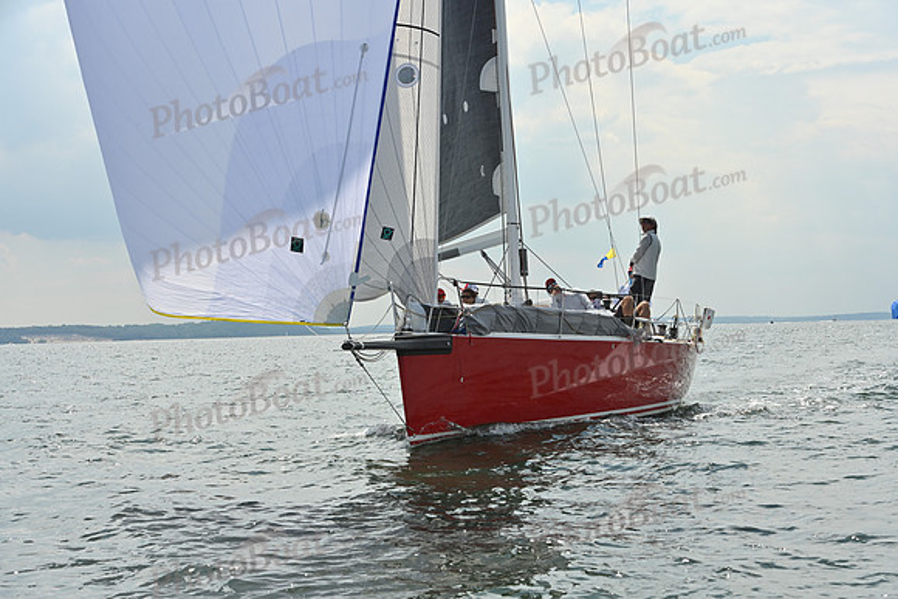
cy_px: 300
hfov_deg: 28.8
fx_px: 1746
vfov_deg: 19.5
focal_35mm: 70
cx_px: 449
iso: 320
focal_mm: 70
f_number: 9
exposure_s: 1/1600
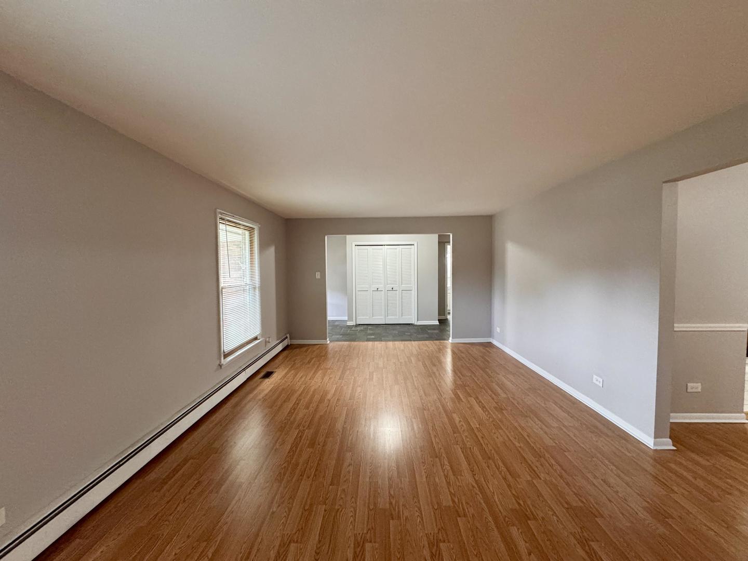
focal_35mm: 14
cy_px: 280
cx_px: 374
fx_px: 303
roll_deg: +0.5
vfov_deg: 85.7
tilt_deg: -3.2
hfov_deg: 102.1
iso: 400
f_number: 2.2
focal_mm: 2.22
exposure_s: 1/60
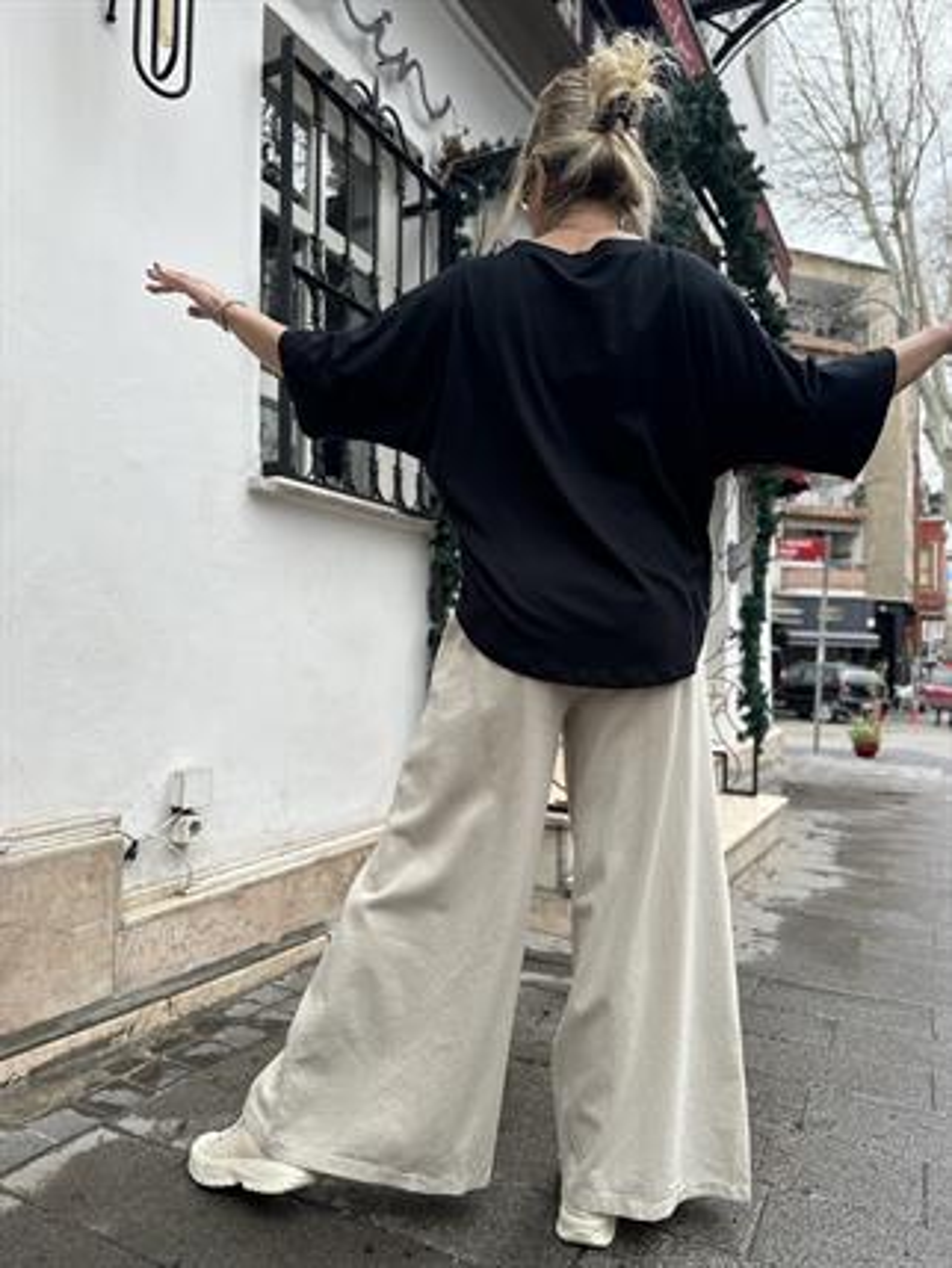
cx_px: 476
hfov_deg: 56.8
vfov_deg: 71.6
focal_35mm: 24
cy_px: 634
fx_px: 880
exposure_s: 1/452
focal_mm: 6.86
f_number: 1.78
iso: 80
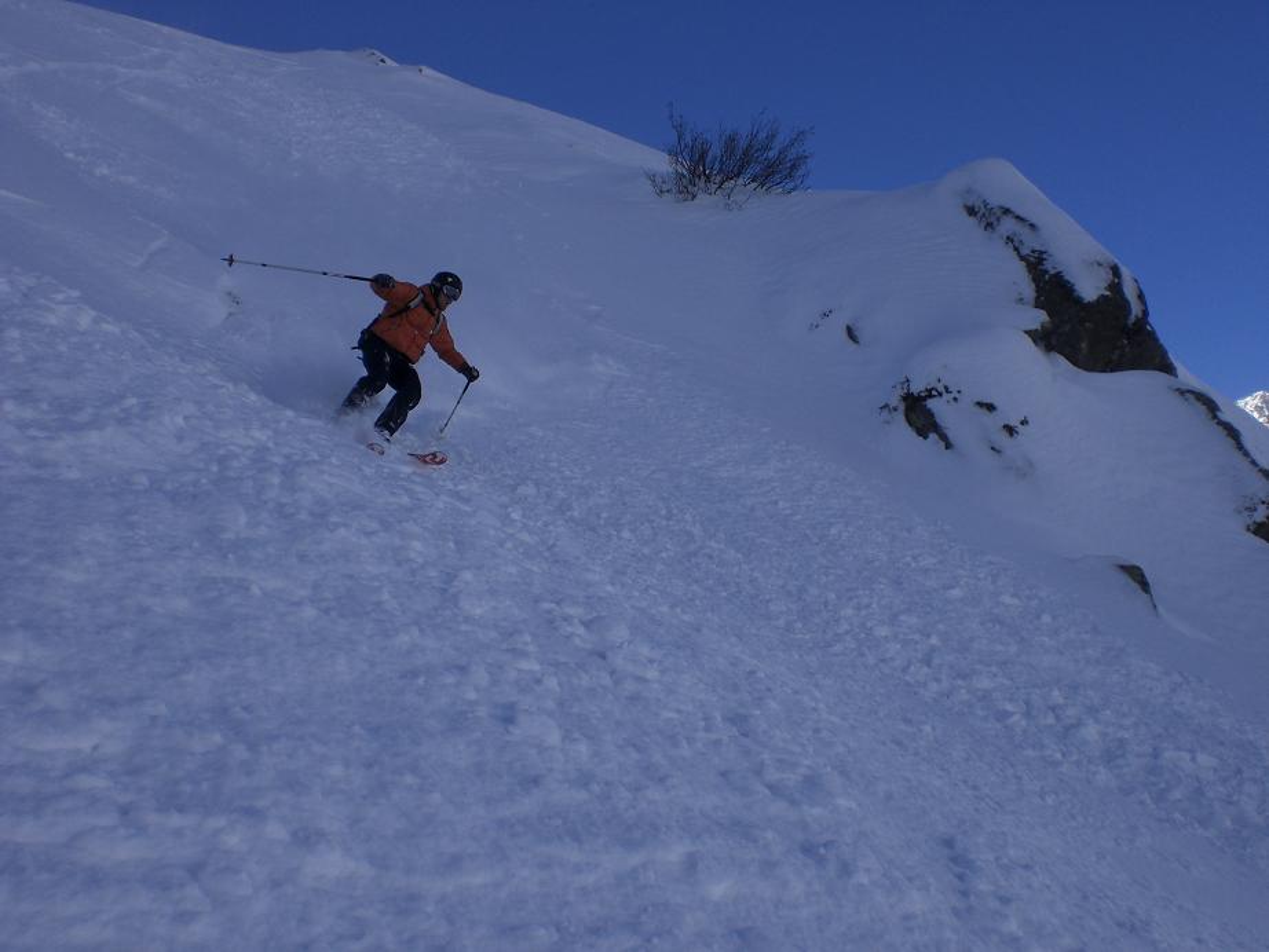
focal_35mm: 38
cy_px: 476
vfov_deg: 37.7
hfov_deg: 49.0
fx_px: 1393
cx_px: 634
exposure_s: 1/640
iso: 50
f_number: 4.4
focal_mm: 6.3
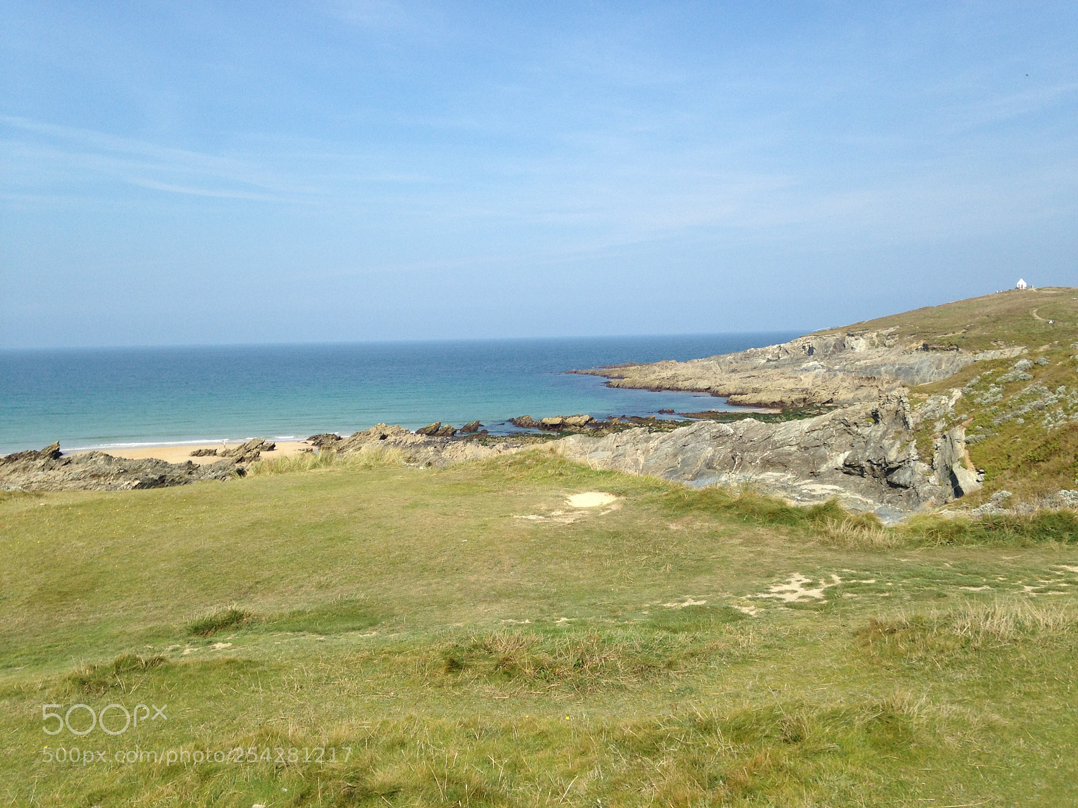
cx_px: 539
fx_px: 1028
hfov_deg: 55.4
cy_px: 404
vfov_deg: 42.9
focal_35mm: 33
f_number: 2.4
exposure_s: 1/1595
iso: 50
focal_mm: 4.12
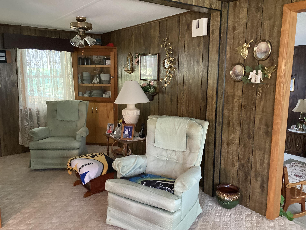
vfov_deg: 49.7
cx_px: 153
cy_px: 115
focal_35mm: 28
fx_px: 248
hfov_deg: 63.4
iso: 500
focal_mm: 3.99
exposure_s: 1/30
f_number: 1.8
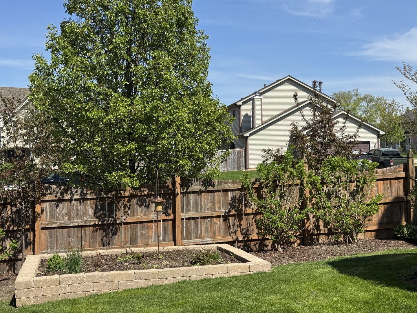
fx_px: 578
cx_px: 208
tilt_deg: -0.6
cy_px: 156
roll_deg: +0.6
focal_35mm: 48
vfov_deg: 30.3
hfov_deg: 39.7
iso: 64
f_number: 1.78
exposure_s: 1/4310
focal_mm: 6.76
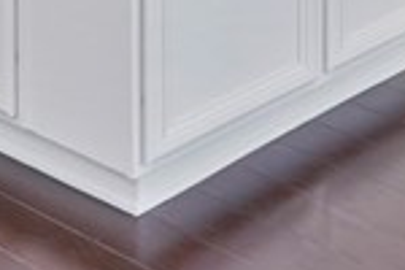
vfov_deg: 9.5
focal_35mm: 116
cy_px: -508
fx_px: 1305
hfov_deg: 17.6
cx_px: 266
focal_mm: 16
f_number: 9
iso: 100
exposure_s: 1
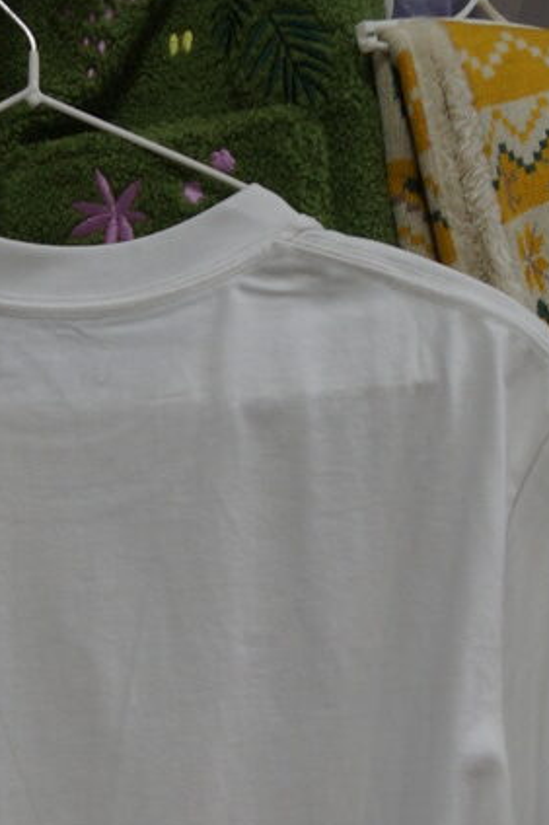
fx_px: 2268
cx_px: 64
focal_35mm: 99
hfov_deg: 13.7
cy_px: 936
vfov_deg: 19.6
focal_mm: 28
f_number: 4
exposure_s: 1/60
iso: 320
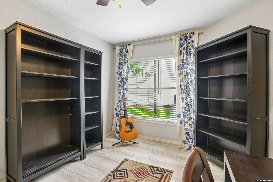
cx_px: 136
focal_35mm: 16
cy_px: 91
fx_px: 121
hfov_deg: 96.7
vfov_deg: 73.7
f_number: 8
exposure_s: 1/15
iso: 400
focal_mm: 16
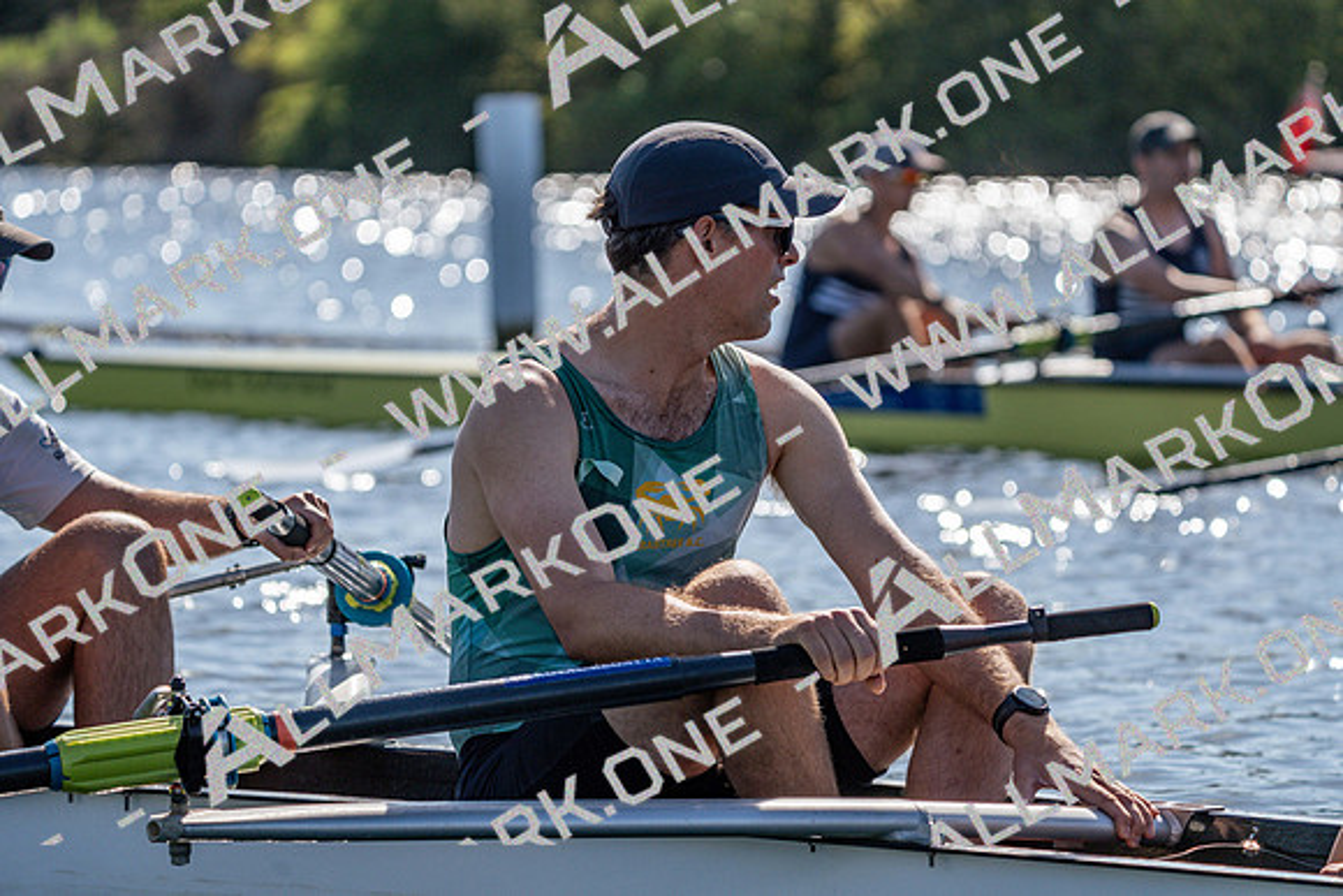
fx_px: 8321
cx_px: 672
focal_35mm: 223
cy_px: 448
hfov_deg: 9.2
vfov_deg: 6.2
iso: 200
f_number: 5.6
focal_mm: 223
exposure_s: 1/2000
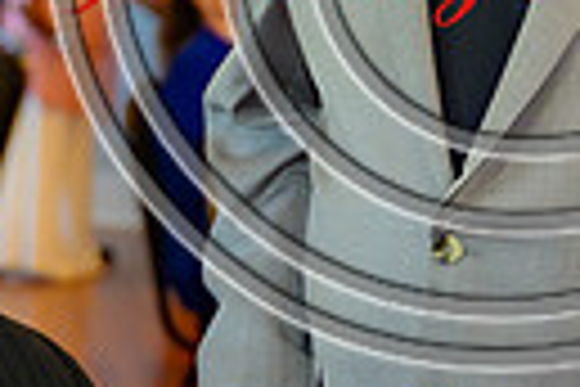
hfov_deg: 8.2
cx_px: 249
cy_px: -50
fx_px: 4044
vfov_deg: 5.5
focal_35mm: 251
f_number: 2.8
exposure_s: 1/100
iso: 100
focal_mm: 48
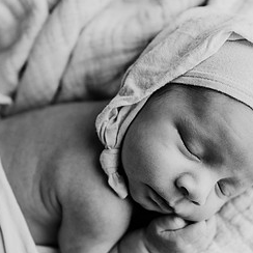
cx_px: 163
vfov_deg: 30.5
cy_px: 145
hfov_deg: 30.4
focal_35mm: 56
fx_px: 463
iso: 100
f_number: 2.5
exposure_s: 1/160
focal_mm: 24
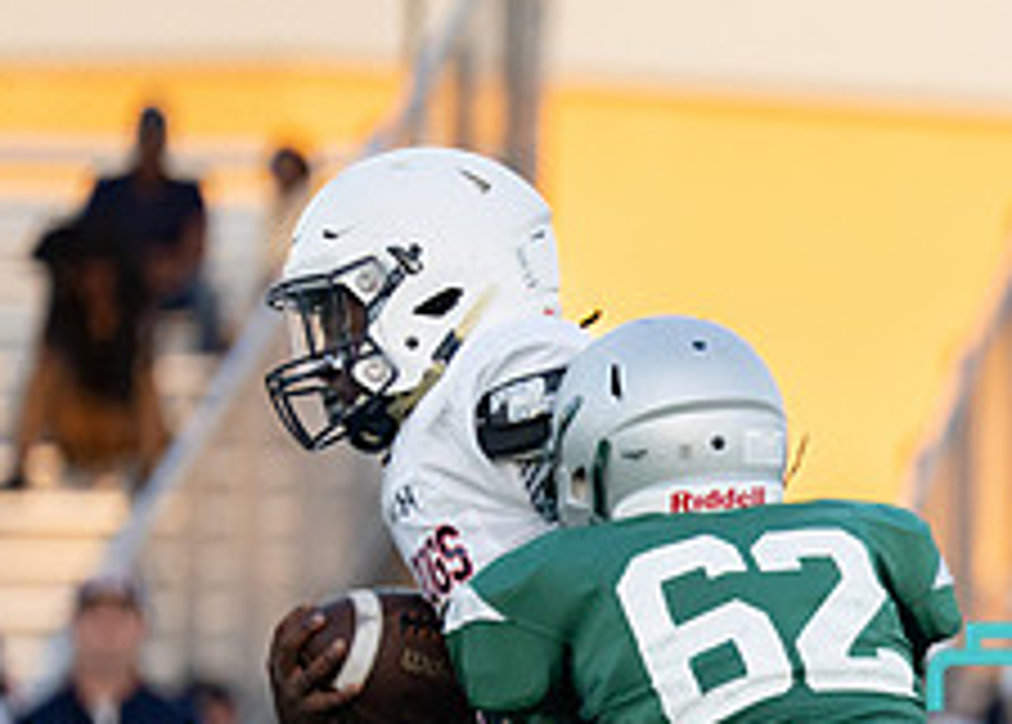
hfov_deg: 2.5
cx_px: 1773
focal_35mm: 793
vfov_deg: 1.8
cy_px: 763
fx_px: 22806
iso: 800
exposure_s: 1/2000
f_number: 2.8
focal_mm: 200
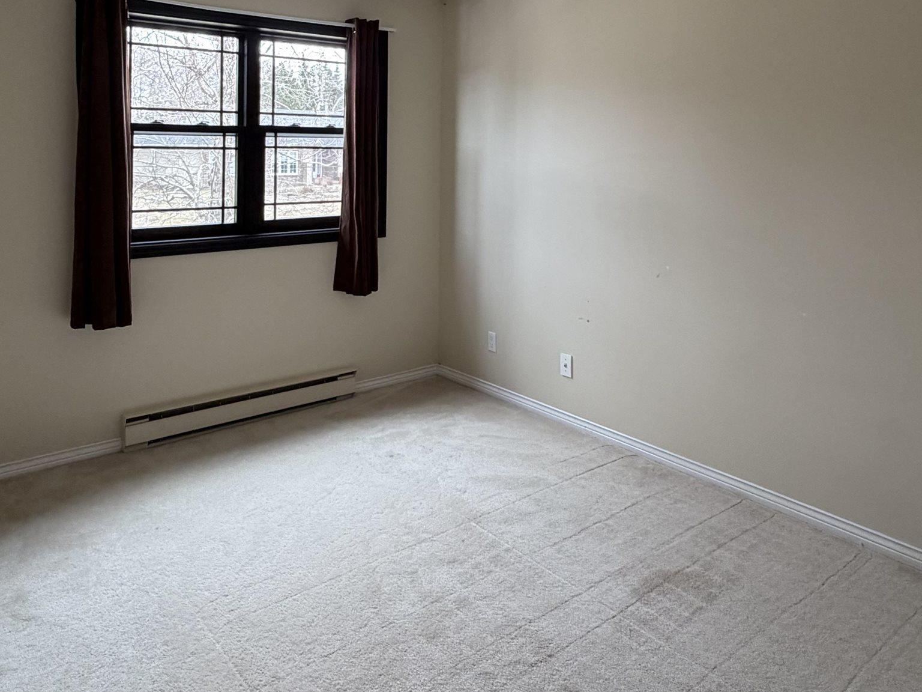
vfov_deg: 47.2
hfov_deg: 63.2
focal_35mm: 28
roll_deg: +0.4
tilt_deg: -0.1
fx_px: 746
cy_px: 143
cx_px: 519
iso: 200
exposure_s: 1/60
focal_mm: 2.22
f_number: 2.2
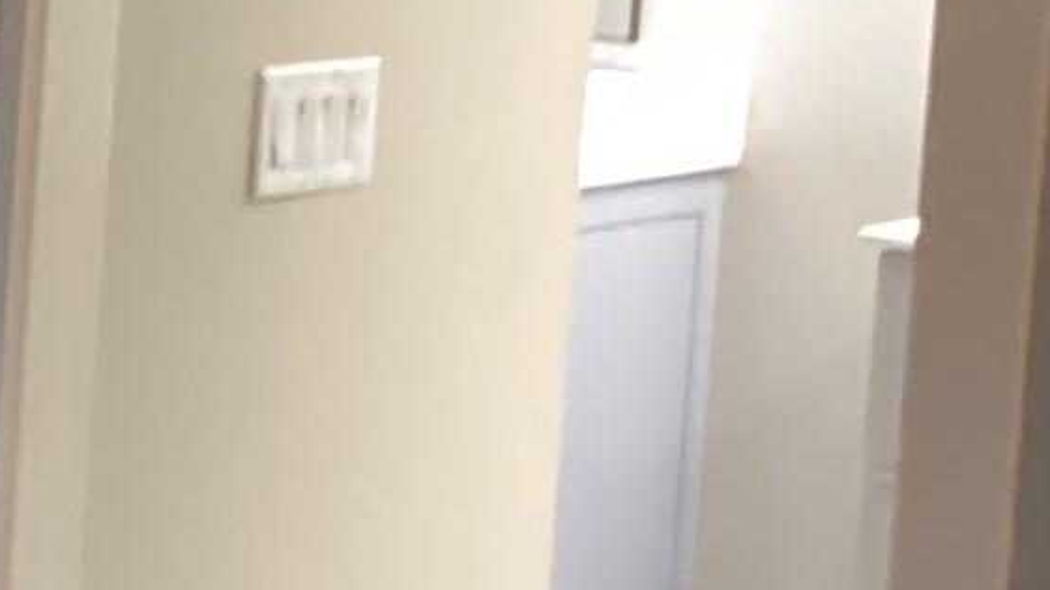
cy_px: -111
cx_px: -1224
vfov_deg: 6.5
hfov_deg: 10.5
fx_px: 5149
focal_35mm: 185
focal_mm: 3.3
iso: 640
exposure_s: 1/24
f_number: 2.4
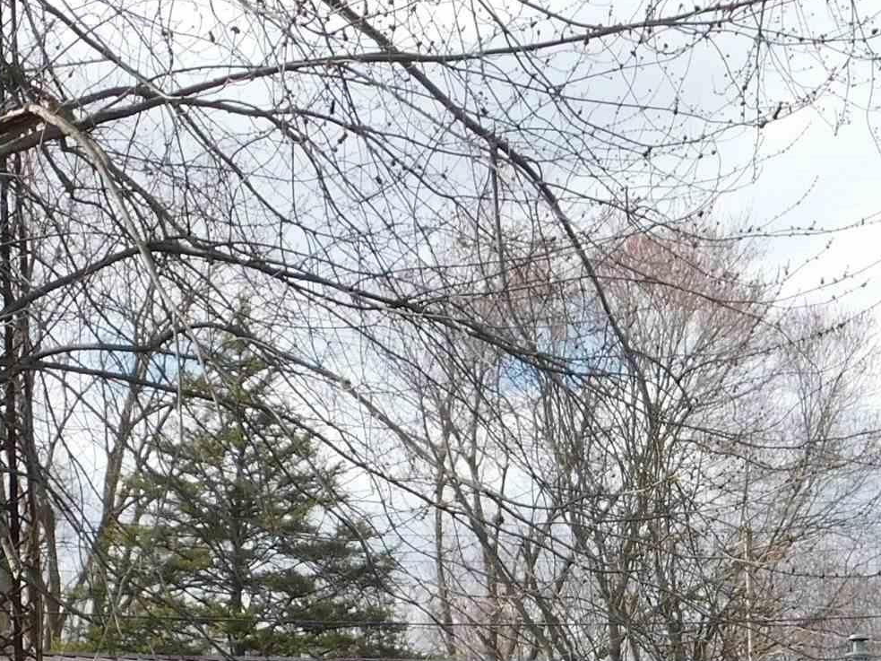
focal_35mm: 125
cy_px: 842
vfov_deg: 11.6
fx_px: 3181
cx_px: 638
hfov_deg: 15.7
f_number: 3.6
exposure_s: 1/800
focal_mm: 7.1
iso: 125
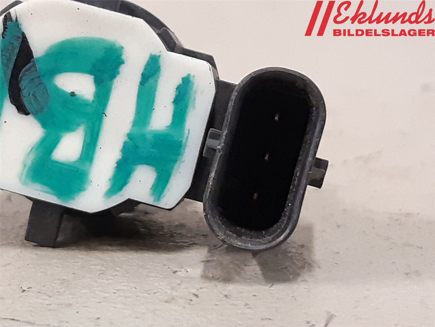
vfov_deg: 53.1
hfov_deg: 67.3
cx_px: 218
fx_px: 327
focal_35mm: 26
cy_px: 164
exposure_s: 1/50
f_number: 1.7
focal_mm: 3.93
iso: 250
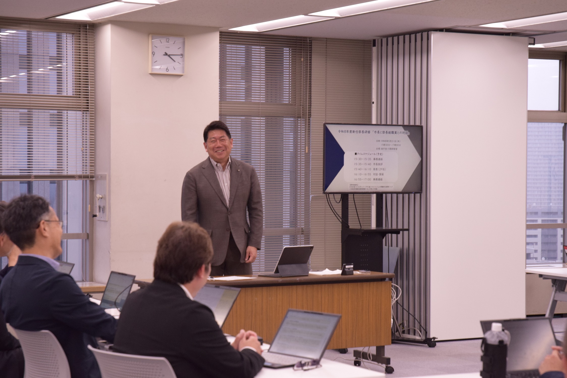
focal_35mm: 84
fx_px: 1323
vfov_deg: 16.3
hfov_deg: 24.2
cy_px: 189
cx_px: 284
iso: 1600
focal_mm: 56
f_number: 5.6
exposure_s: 1/160
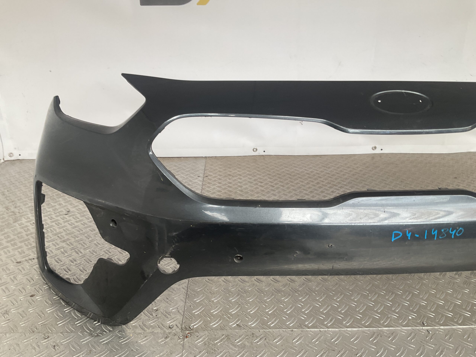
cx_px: 238
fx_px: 399
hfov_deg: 61.7
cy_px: 178
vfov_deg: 48.2
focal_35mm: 29
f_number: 1.8
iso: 25
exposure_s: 1/120
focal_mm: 3
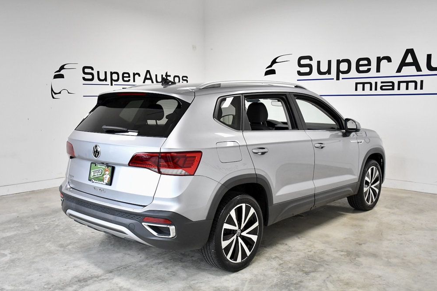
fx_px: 425
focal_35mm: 35
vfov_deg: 37.8
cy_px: 149
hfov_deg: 54.4
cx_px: 220
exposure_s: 1/640
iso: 2500
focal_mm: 23
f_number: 4.5
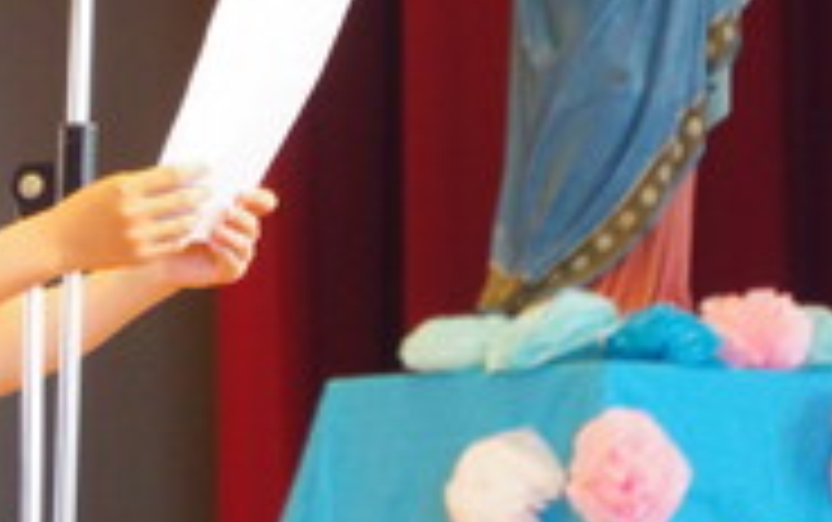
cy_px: -9
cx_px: 126
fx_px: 12460
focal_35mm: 549
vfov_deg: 2.4
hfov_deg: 3.8
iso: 6400
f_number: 5.6
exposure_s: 1/60
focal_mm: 148
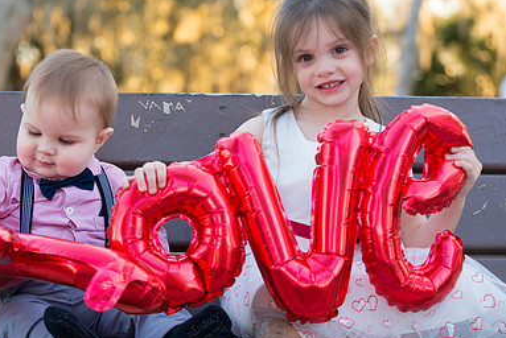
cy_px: 146
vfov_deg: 12.9
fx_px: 1491
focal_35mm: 106
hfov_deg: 19.2
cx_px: 180
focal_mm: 70
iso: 200
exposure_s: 1/125
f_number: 3.5
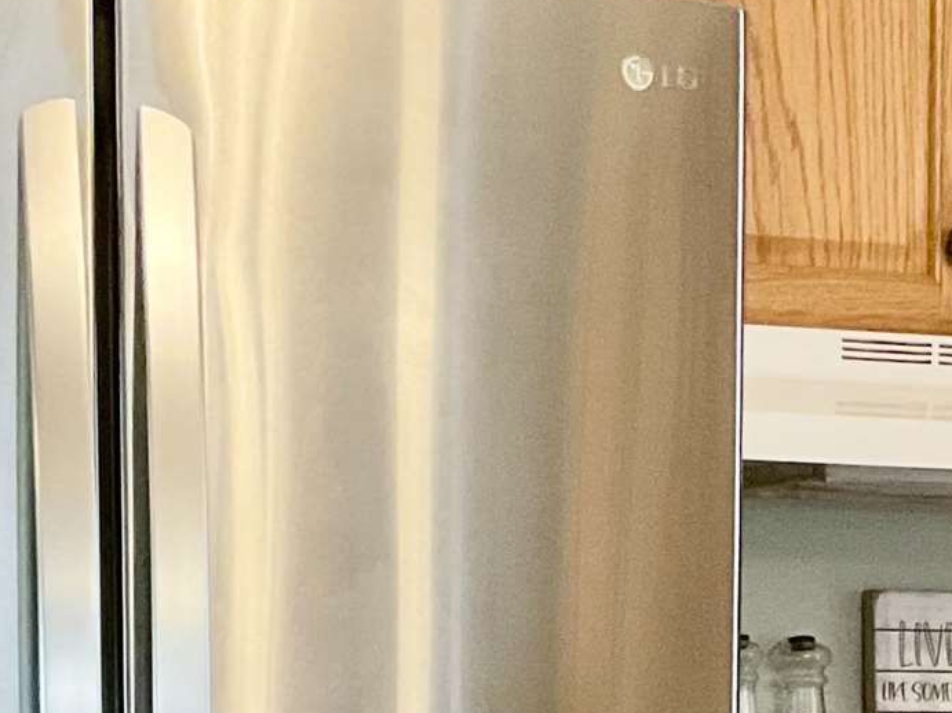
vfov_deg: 10.9
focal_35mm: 129
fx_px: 3547
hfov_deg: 15.0
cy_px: 1191
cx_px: 1011
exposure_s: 1/60
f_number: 1.8
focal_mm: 3
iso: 250
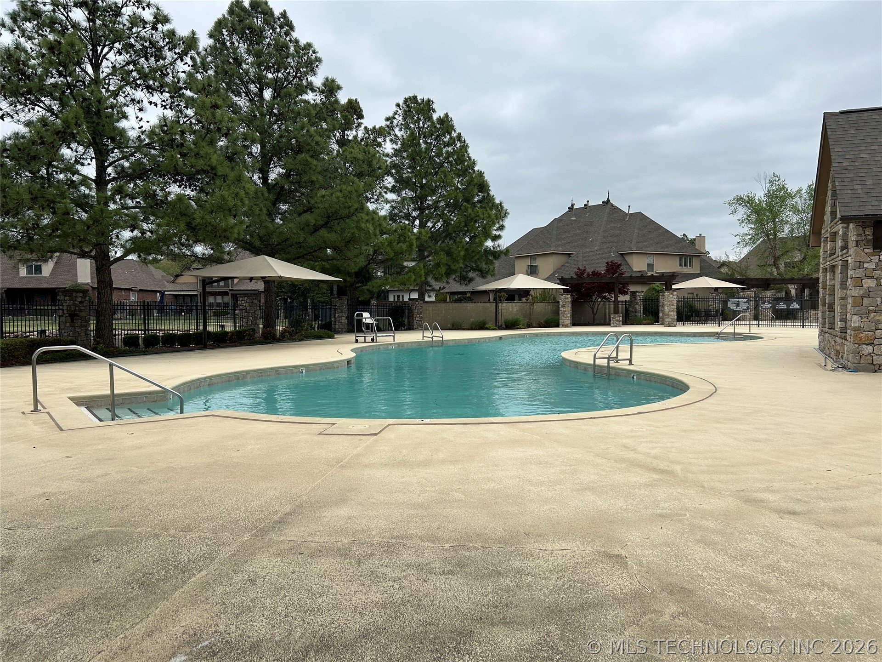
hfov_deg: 67.3
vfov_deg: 53.1
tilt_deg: -3.8
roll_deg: +1.1
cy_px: 331
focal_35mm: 26
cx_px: 441
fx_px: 662
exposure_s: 1/1209
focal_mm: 5.7
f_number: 1.5
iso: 50
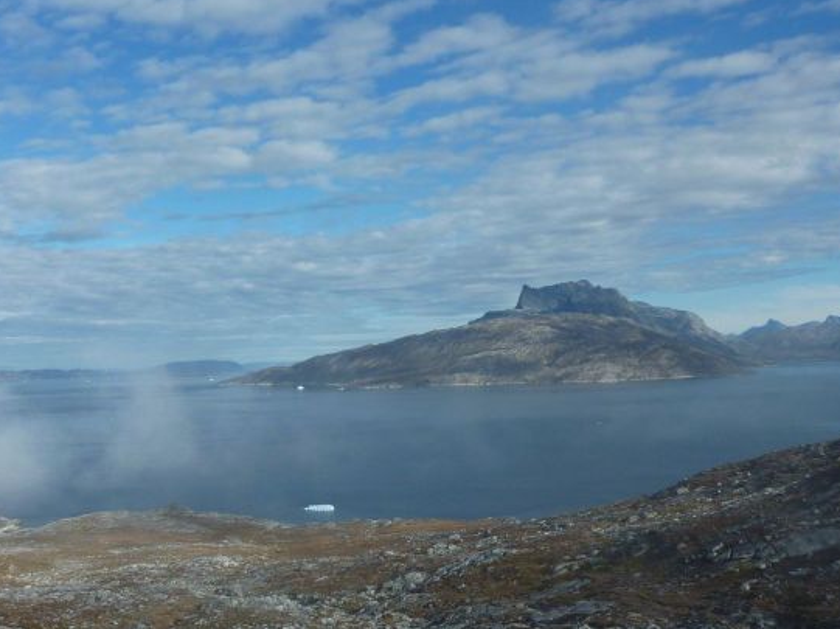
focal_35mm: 37
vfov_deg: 38.6
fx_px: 897
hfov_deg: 49.1
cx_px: 267
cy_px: 287
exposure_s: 1/500
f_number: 5.6
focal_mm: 4.1
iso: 80
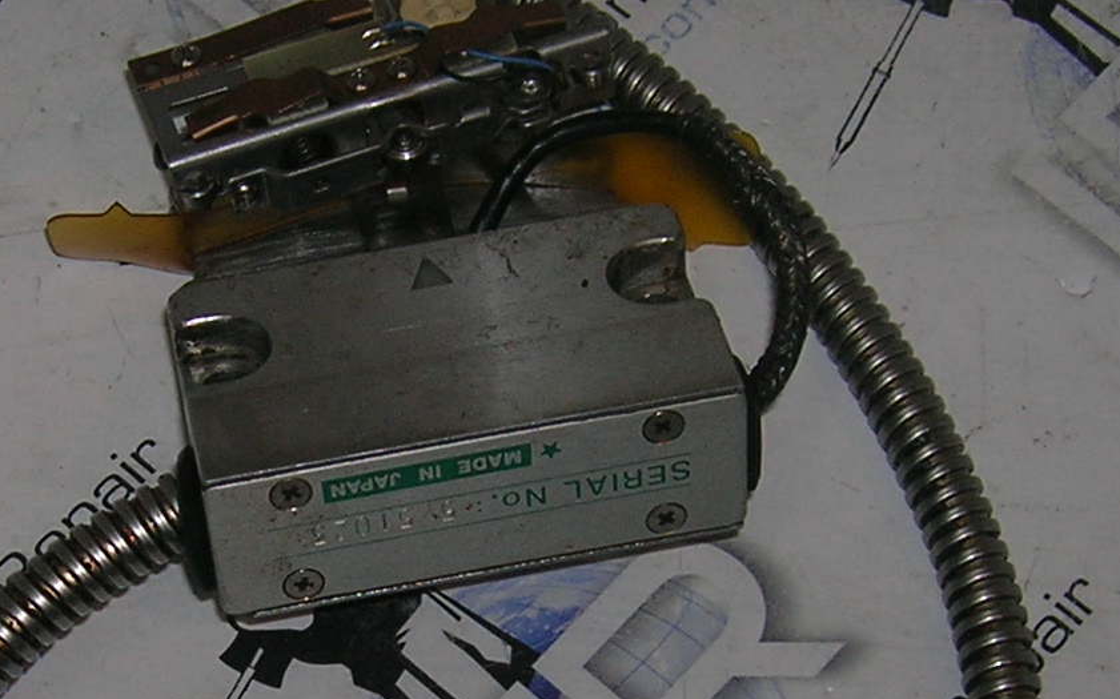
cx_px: 341
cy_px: 565
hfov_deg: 21.1
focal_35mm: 98
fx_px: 2990
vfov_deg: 13.3
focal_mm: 5.7
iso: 50
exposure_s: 1/60.1
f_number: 2.9
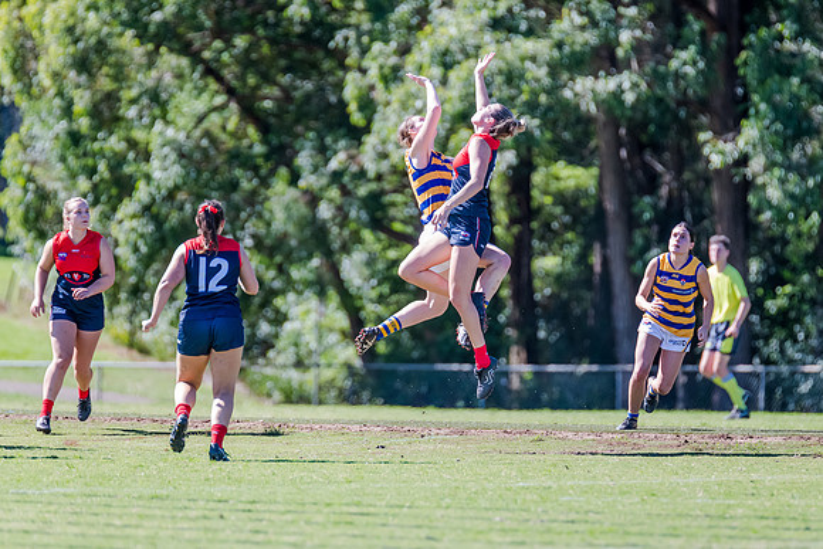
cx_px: 451
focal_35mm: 501
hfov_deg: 4.1
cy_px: 222
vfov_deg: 2.7
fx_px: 11449
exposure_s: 1/1600
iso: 800
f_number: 5
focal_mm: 420
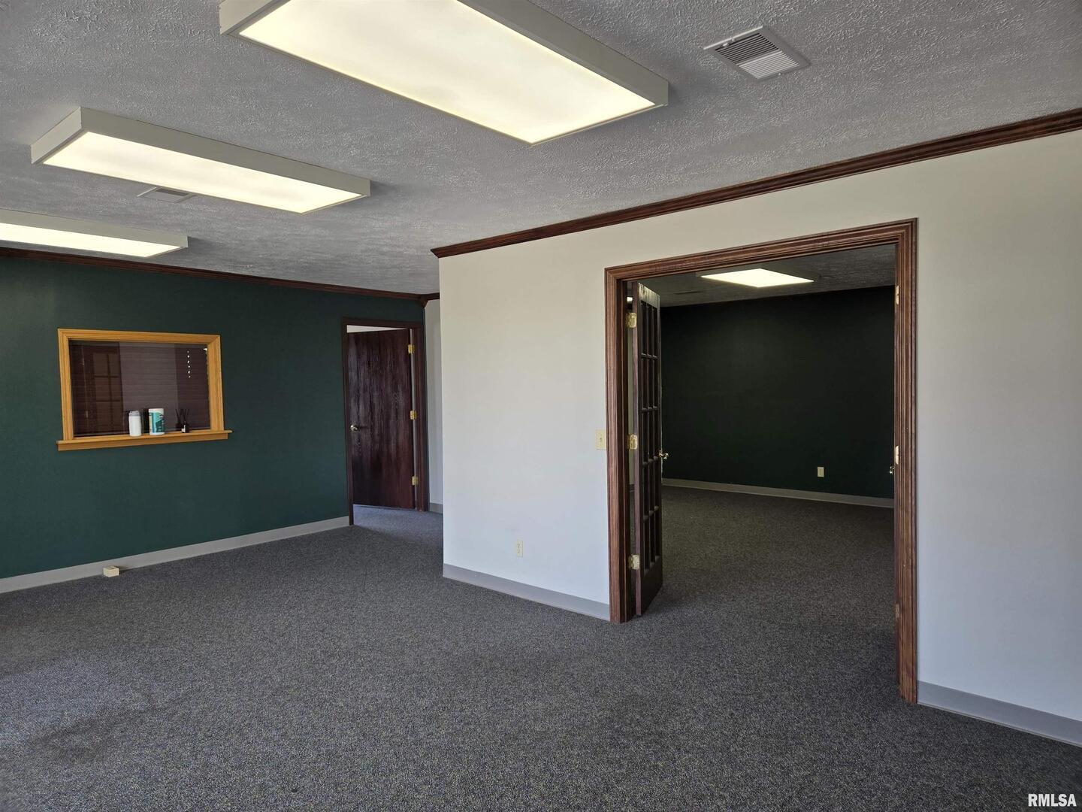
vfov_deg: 58.9
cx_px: 541
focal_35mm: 23
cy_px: 406
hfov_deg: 73.9
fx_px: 719
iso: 40
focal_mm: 5.4
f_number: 1.8
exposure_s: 1/180
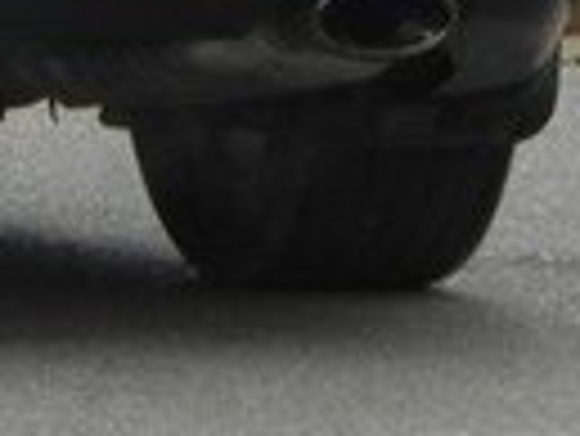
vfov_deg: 1.4
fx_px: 18196
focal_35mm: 1085
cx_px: -710
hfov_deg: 1.8
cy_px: -573
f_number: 8
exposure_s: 1/63.7
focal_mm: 37.7
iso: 160
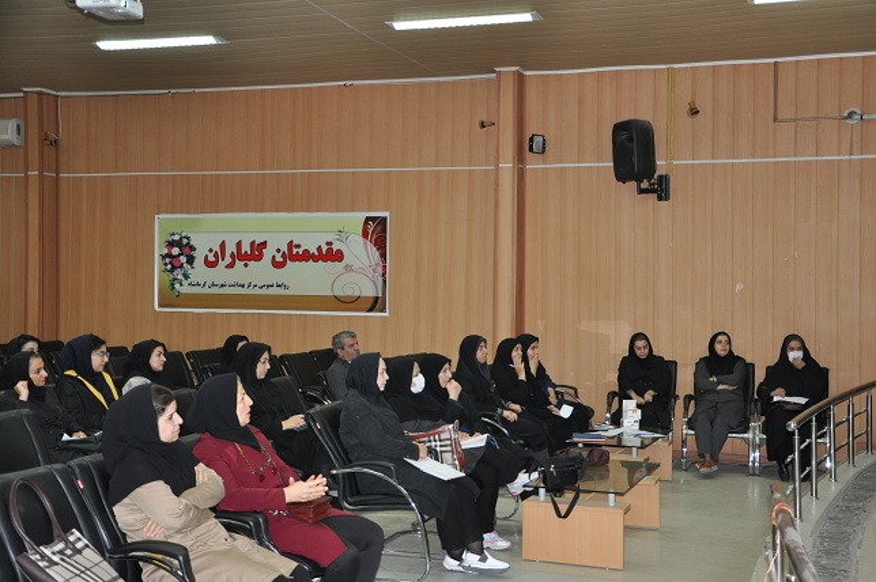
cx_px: 438
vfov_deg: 28.0
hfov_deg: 41.2
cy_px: 291
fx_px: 1167
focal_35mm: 48
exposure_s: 1/60
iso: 800
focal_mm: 32
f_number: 4.2
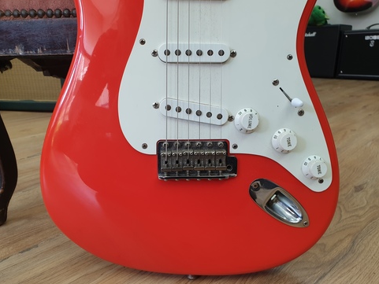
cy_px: 147
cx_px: 190
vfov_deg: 51.4
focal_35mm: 27
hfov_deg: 65.3
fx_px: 296
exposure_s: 1/50
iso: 80
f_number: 2.4
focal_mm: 4.3
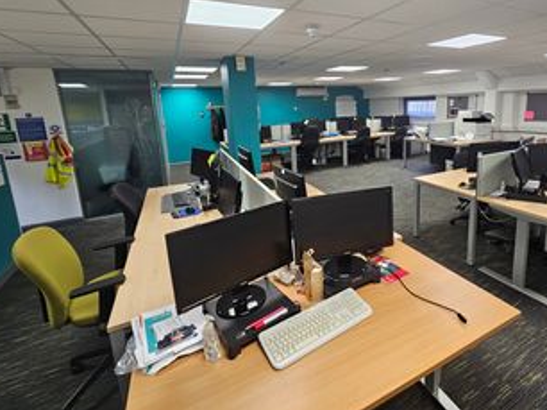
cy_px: 150
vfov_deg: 73.2
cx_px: 332
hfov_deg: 89.7
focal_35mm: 17
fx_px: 268
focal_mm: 2.2
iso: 100
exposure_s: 1/50
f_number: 2.2
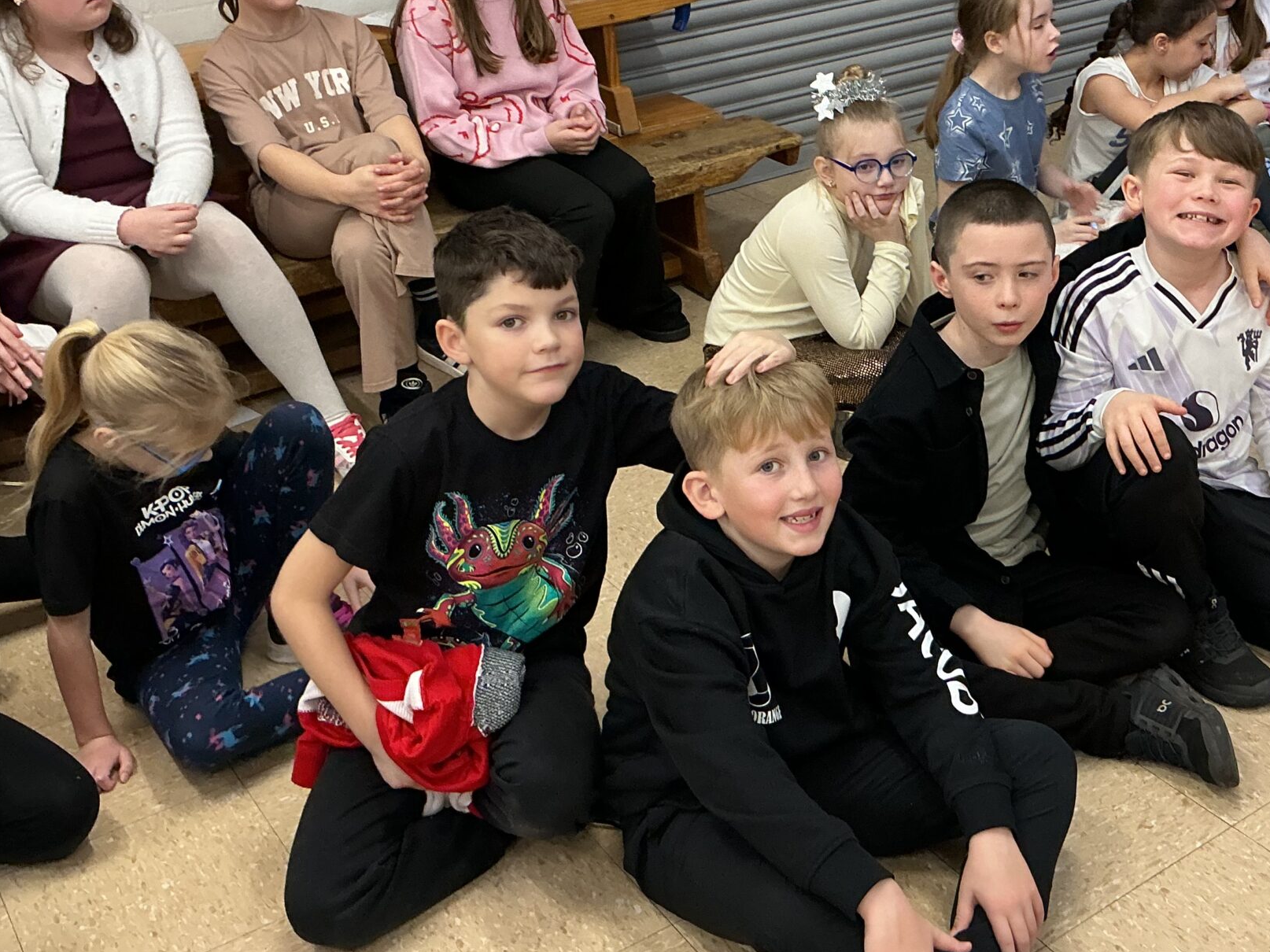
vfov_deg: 31.2
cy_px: 300
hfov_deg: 40.4
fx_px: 1687
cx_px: 904
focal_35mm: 46
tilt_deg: -22.3
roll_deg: +2.9
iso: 125
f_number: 1.8
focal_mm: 3
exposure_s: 1/50
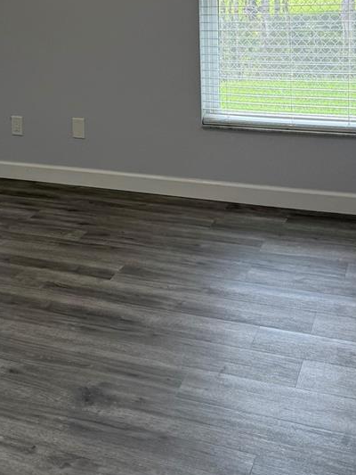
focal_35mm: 54
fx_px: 740
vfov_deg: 33.5
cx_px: 27
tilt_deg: -2.4
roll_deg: +1.6
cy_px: 38
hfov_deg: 26.1
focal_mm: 6.76
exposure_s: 1/228
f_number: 1.78
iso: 125
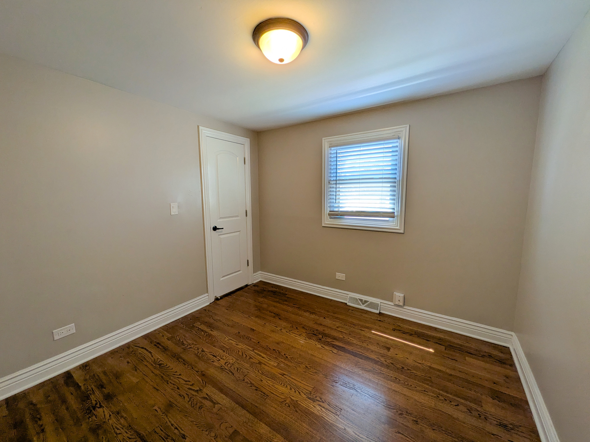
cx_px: 295
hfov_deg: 102.1
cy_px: 221
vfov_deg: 85.7
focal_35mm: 14
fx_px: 239
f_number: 2.2
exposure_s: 1/120
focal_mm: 1.85
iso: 74
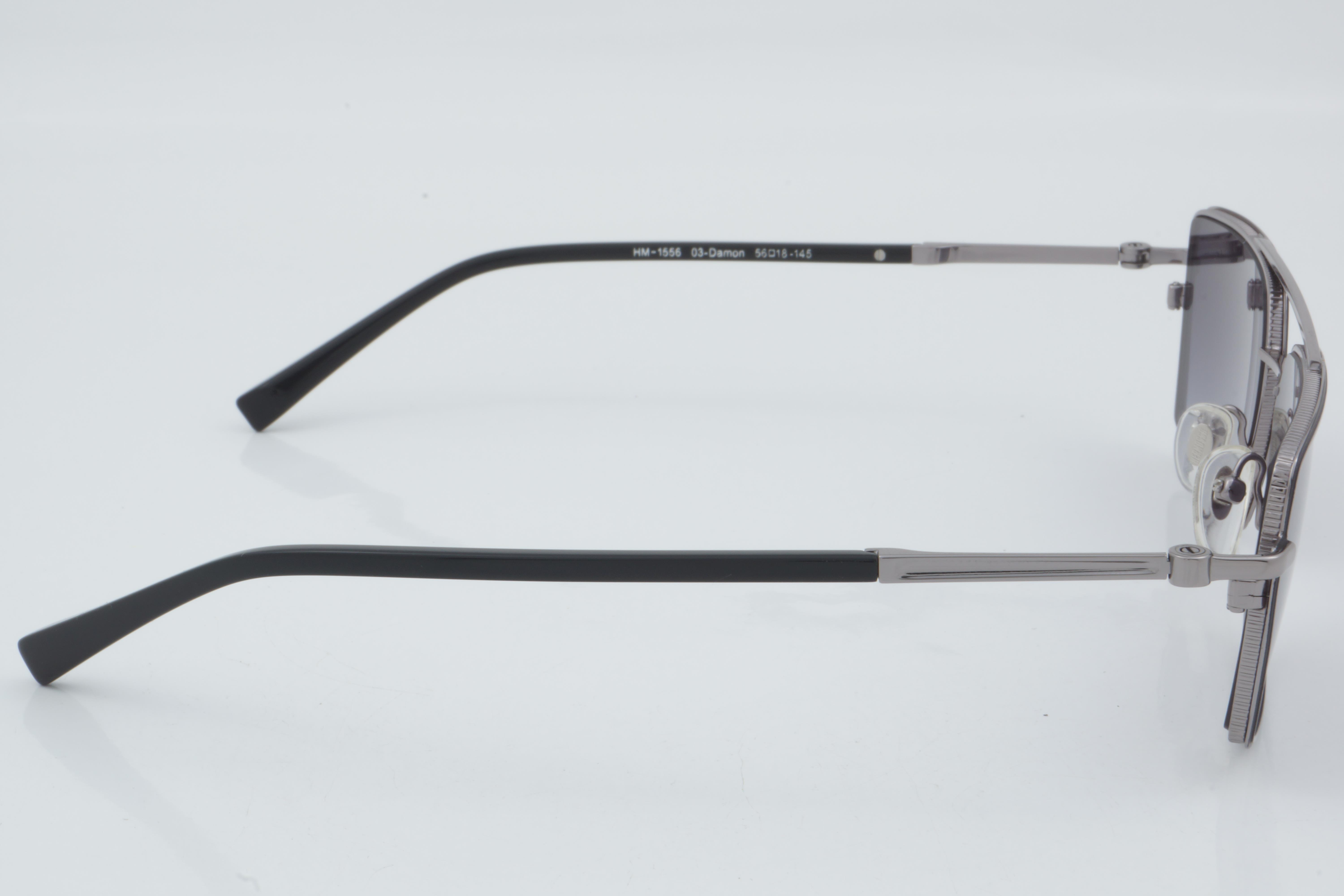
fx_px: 2800
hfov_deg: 27.0
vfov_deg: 18.2
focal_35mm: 75
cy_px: 448
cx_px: 672
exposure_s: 1/3
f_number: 32
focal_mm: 50
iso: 100
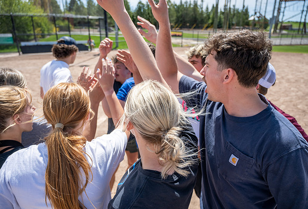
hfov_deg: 71.9
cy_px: 105
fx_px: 212
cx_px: 158
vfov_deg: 52.5
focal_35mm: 25
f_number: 4
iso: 100
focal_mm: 24
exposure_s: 1/1600
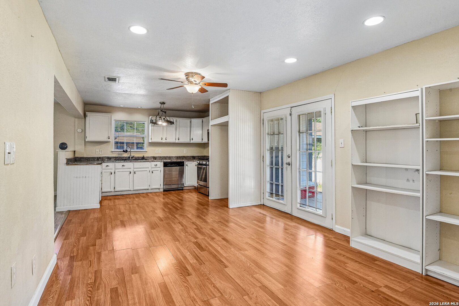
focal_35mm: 19
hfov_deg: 86.9
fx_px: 242
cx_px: 230
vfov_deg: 64.6
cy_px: 153
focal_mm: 19
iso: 1400
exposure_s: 1/20
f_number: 8
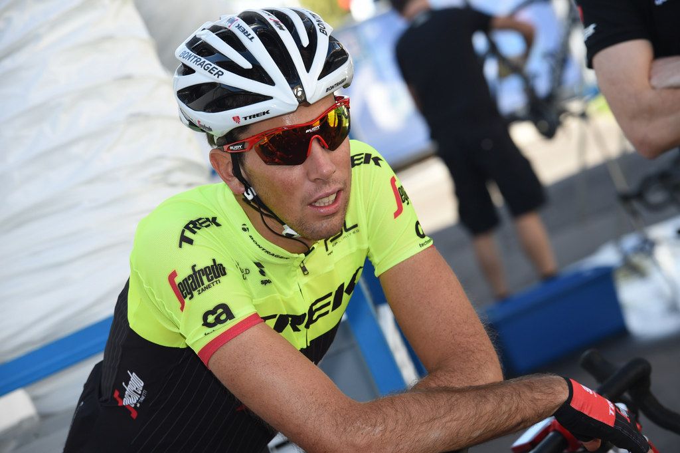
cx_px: 340
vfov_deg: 8.3
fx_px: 3114
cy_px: 226
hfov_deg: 12.5
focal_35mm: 165
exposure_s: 1/250
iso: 400
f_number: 9
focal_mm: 165
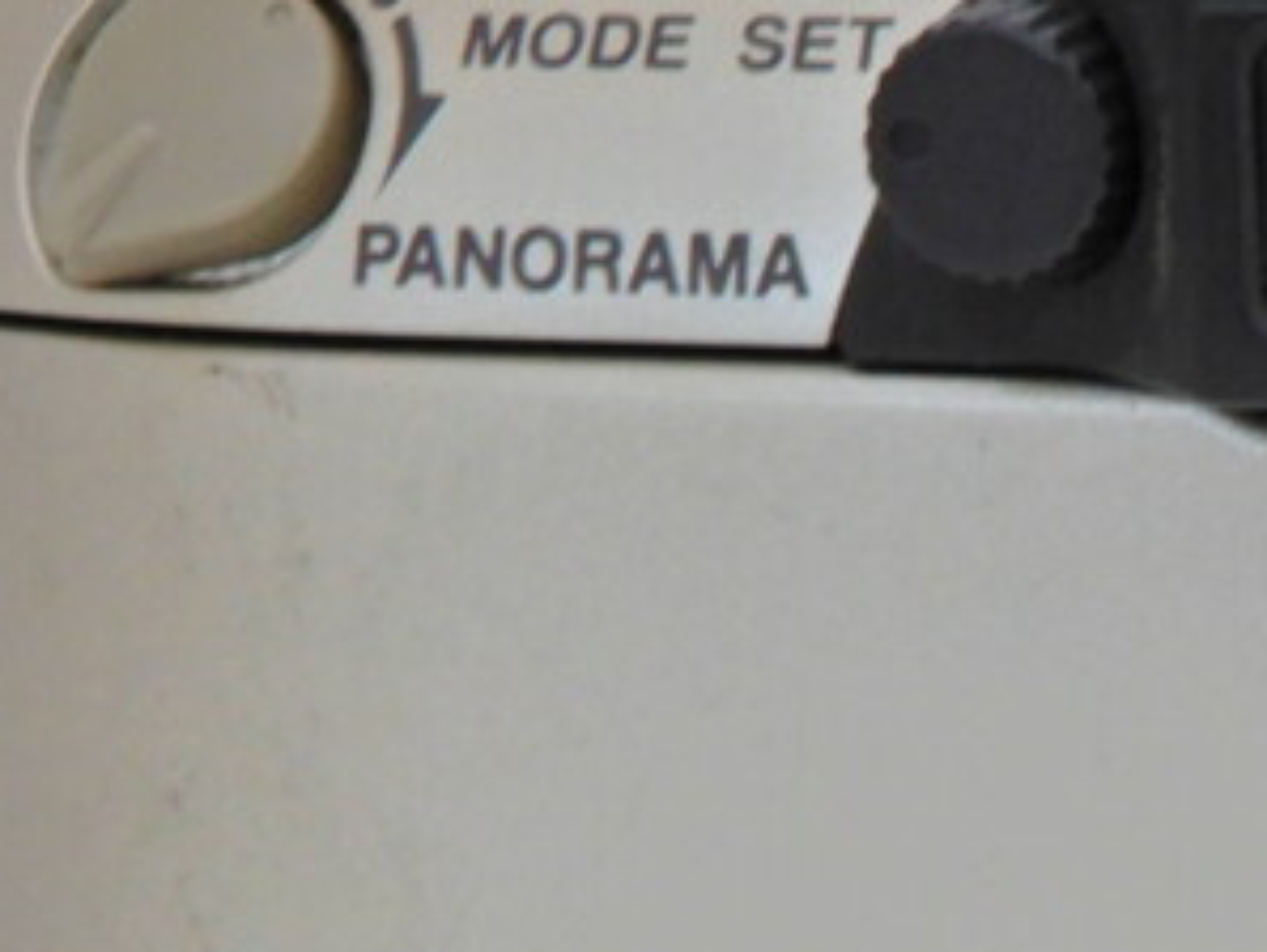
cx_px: 1981
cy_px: 1160
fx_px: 6630
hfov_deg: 10.5
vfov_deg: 8.1
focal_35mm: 181
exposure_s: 1/30
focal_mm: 8
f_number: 4
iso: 100
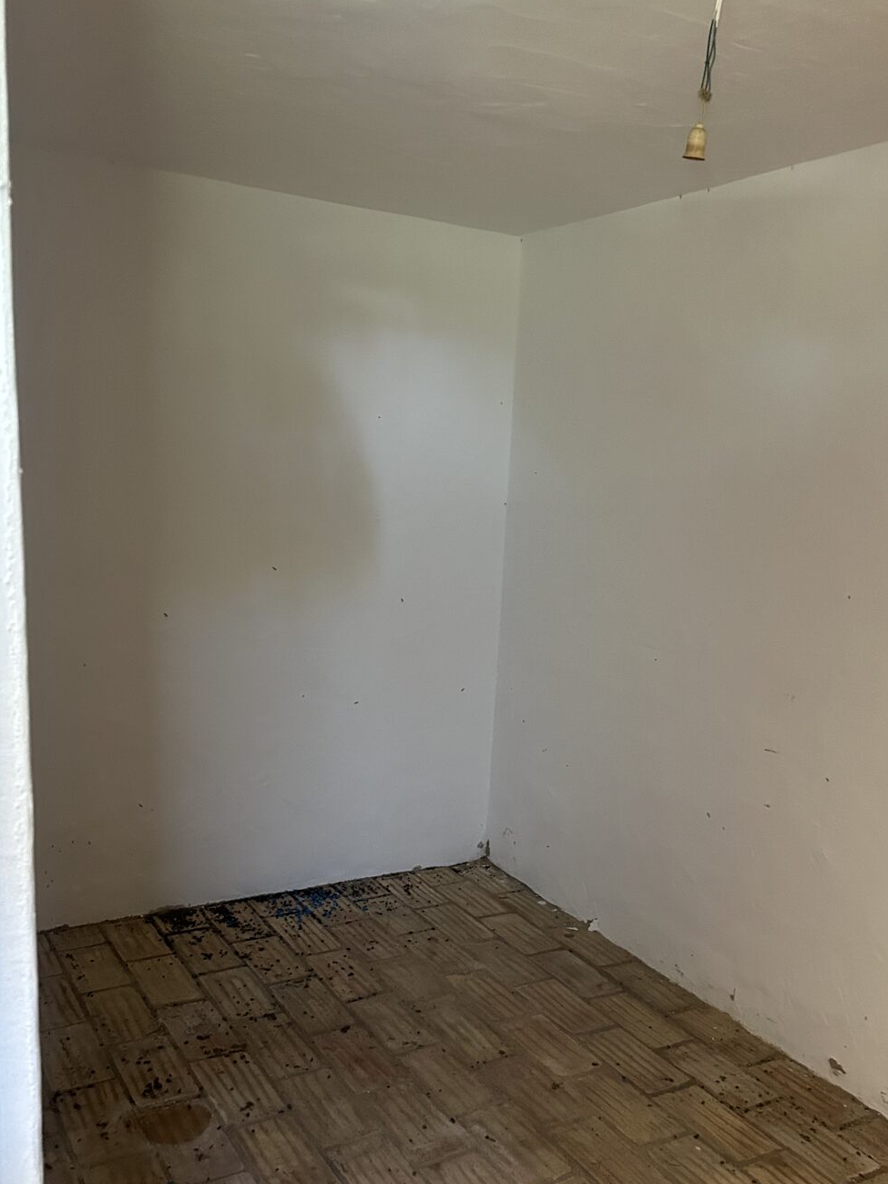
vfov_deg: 56.5
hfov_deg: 44.1
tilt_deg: -12.6
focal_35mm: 32
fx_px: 1095
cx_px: 485
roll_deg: -4.2
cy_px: 695
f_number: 1.5
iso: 500
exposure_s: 1/60
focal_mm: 5.7
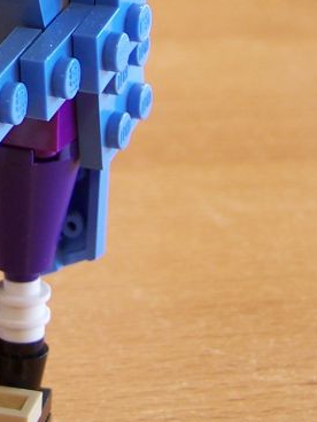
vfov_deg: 12.4
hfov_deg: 9.4
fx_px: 1905
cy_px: -77
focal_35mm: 156
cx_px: -72
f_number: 3.1
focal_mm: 9.3
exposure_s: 1/8
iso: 80
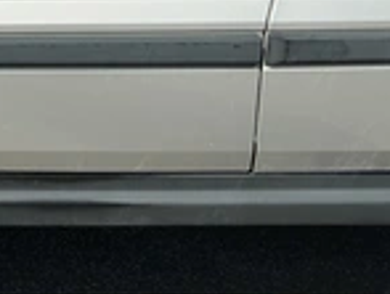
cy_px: -53
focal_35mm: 76
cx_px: -135
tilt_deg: -11.5
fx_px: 858
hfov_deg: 22.5
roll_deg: -3.0
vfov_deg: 18.5
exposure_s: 1/3788
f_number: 1.8
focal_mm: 3
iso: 25
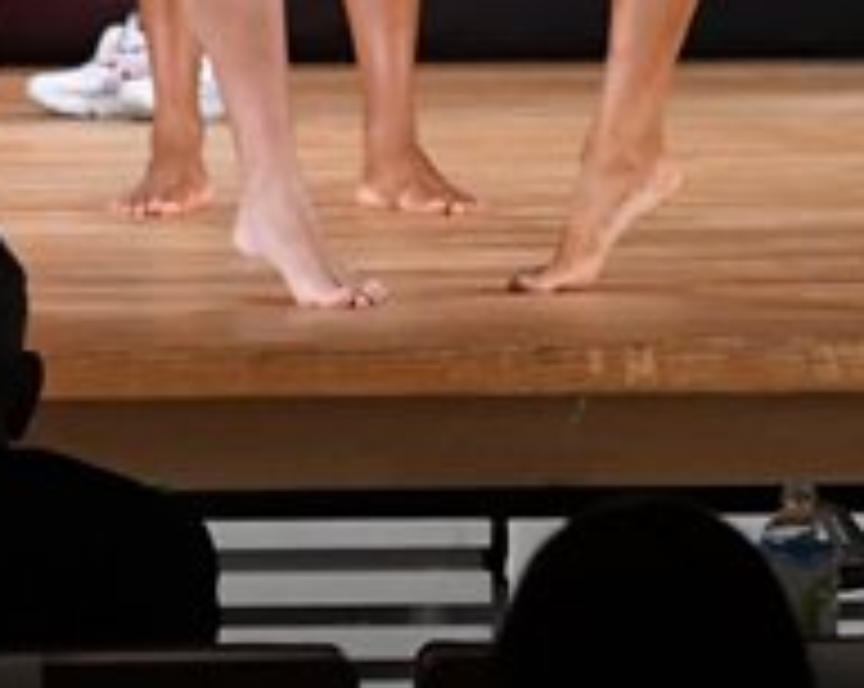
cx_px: -119
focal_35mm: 694
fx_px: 17719
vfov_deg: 2.2
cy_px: -360
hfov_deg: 2.8
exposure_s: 1/400
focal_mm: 122
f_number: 5.6
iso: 3200
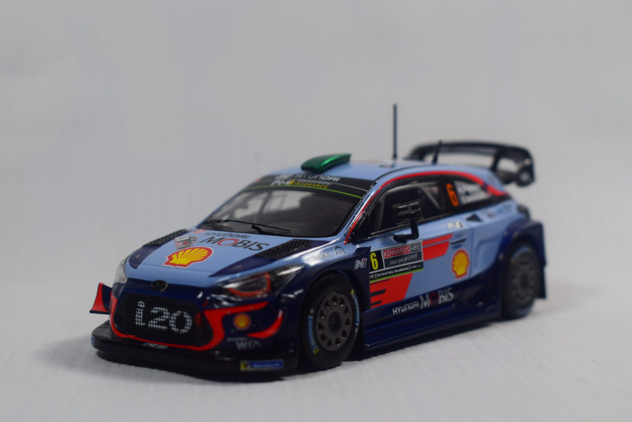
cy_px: 211
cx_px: 316
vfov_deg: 18.9
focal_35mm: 72
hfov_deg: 28.1
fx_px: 1264
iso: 400
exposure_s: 1/100
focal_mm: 48
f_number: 9
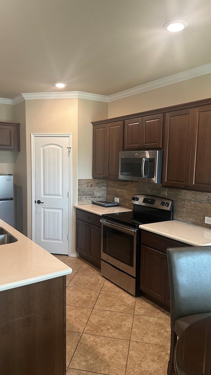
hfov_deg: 42.9
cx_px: 101
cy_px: 192
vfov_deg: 69.8
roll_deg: -1.6
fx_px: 268
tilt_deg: -5.8
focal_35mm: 27
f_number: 1.78
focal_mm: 6.86
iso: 250
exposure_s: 1/60
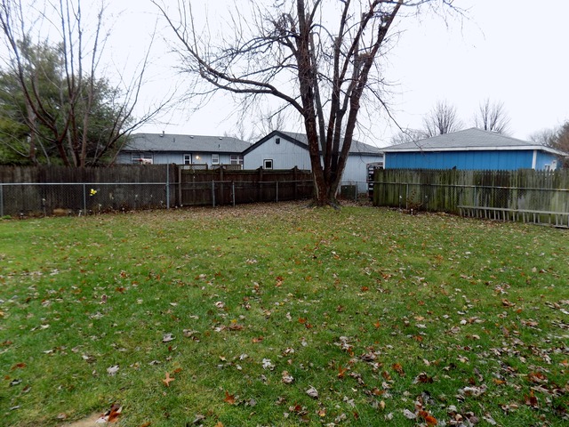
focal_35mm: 23
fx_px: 378
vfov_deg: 58.9
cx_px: 284
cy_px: 214
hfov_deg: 73.9
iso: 80
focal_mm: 4
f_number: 3.1
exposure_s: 1/60
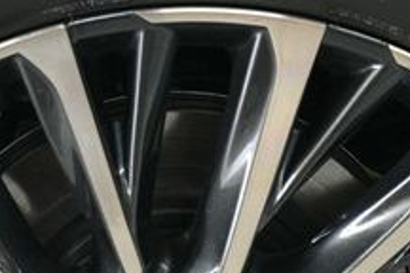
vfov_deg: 8.9
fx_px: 1720
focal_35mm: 151
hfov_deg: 13.6
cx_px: 180
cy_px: 372
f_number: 4.2
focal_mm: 34
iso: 3200
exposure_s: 1/100
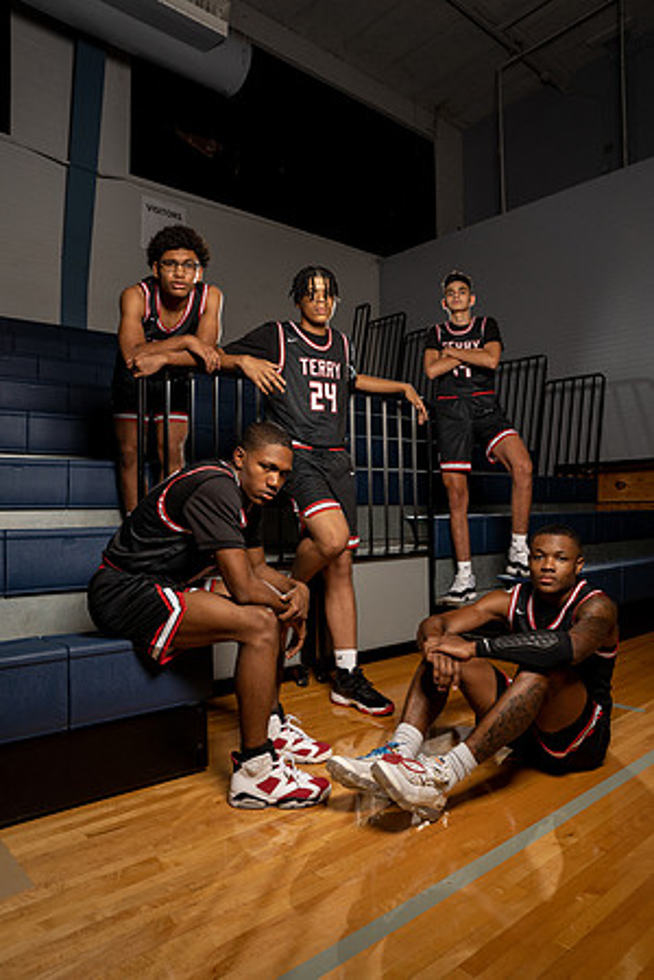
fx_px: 654
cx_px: 327
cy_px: 490
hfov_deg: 53.1
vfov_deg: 73.7
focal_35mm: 24
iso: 320
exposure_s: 1/200
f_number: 8
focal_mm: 24
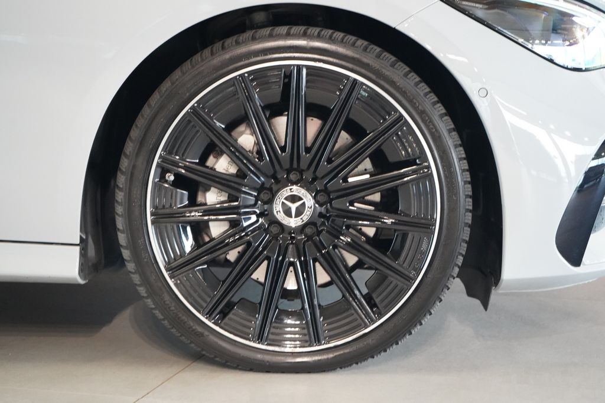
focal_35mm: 70
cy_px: 202
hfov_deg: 28.8
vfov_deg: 19.5
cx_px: 302
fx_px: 1176
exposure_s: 1/125
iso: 12800
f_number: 5.6
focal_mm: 70
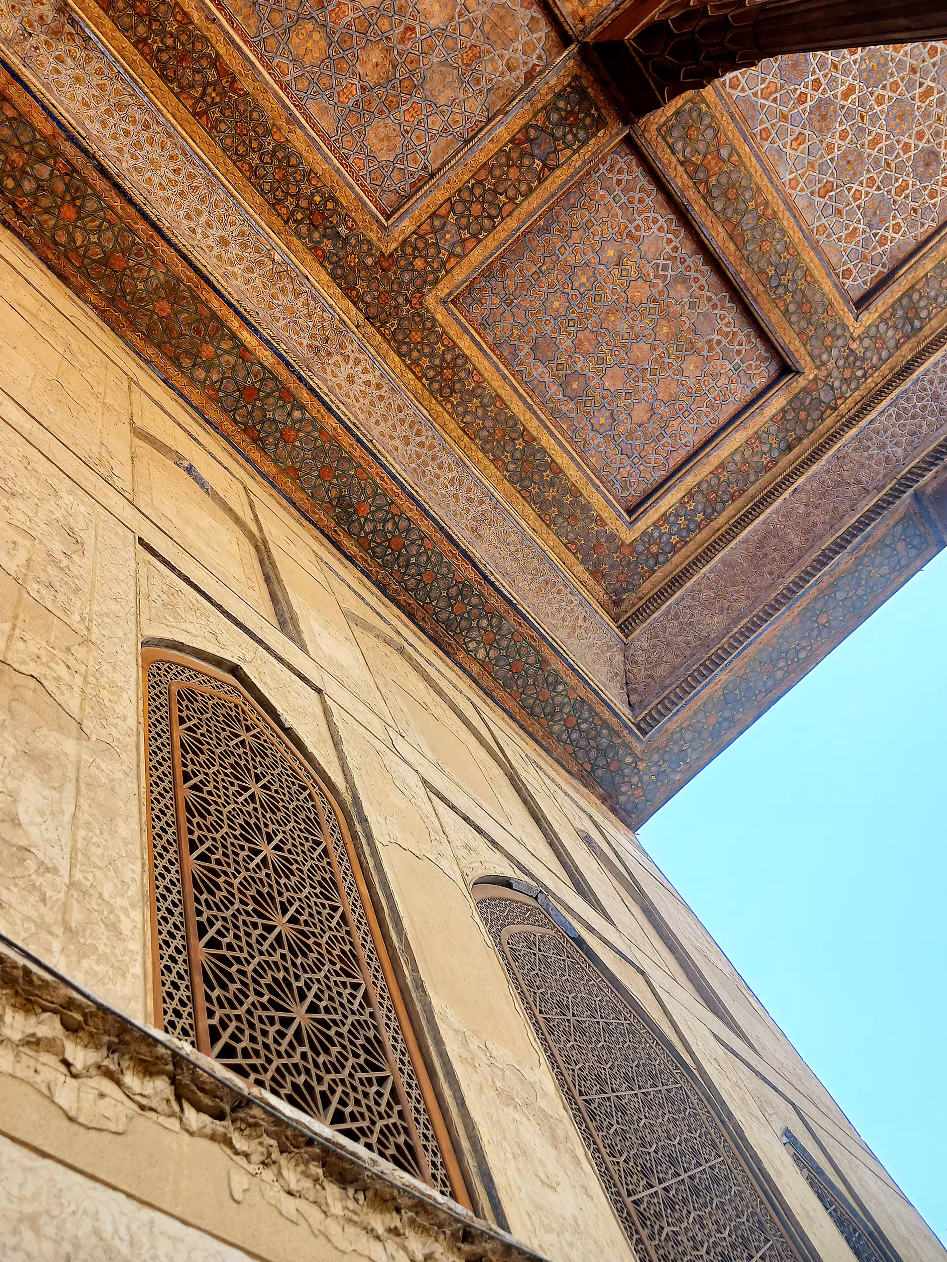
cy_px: 609
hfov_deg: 48.2
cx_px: 468
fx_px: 1058
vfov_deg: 61.6
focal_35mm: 29
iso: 20
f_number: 1.8
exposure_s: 1/112
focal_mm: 4
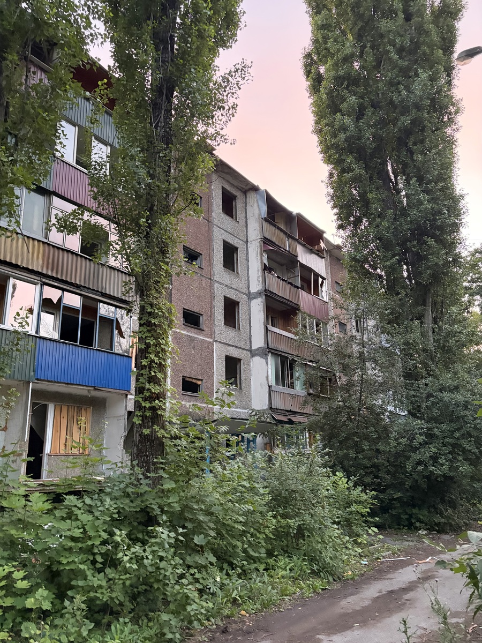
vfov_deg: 67.3
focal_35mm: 26
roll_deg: +1.8
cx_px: 241
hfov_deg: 53.1
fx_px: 483
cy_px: 322
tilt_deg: +16.7
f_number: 1.6
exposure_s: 1/40
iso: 640
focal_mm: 5.96
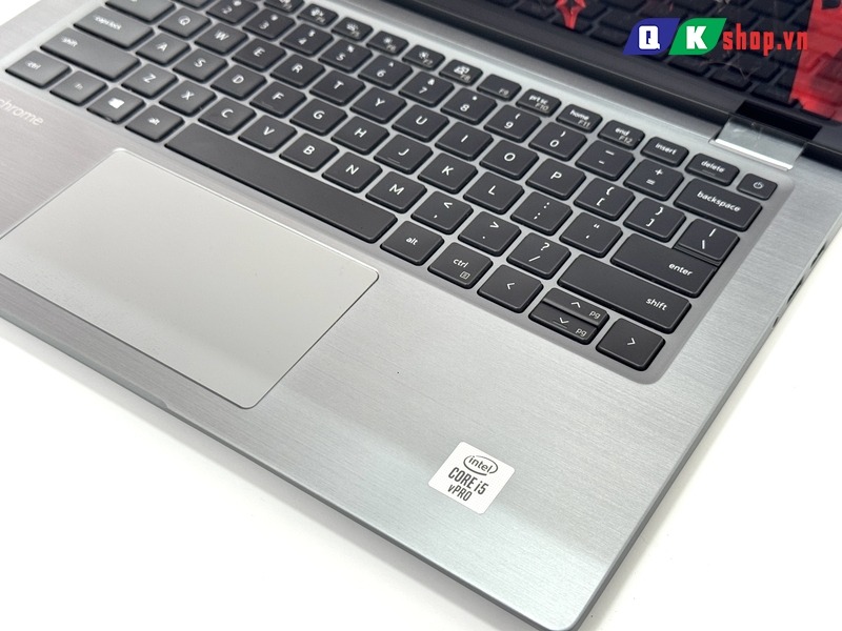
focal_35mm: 48
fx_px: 1168
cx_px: 421
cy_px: 316
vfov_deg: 30.3
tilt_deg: -46.6
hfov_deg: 39.7
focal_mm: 6.76
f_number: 1.78
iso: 100
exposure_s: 1/100
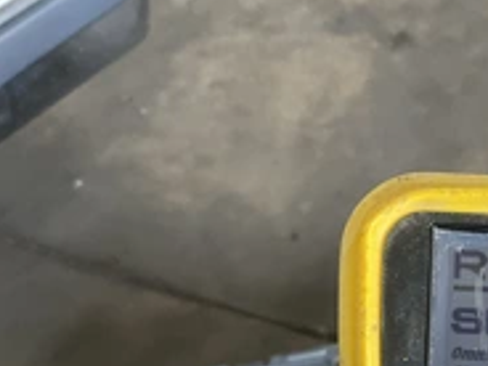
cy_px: 355
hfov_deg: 29.2
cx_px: 461
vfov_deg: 22.5
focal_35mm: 63
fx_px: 888
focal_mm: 3
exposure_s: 1/60
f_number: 1.8
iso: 80
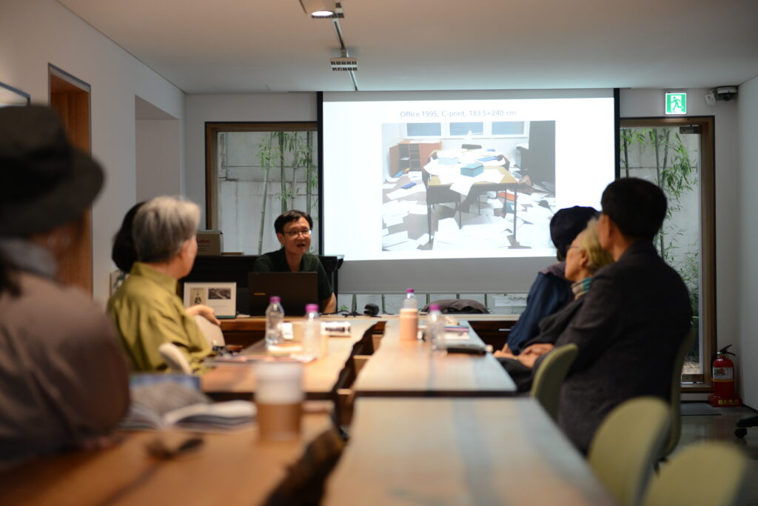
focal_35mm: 70
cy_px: 253
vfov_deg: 19.5
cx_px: 379
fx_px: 1474
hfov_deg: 28.8
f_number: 2.8
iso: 800
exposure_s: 1/125
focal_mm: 70
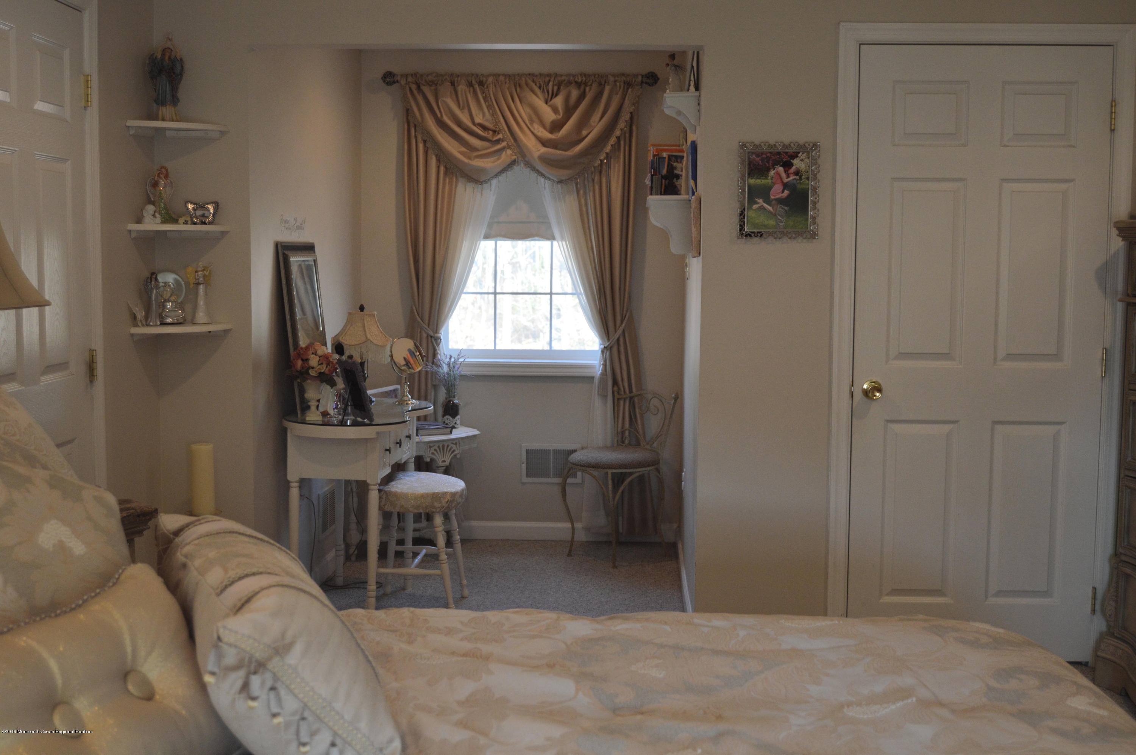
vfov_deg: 31.8
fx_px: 1324
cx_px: 568
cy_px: 378
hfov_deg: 46.4
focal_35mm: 42
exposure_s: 1/100
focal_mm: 28
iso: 400
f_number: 4.5
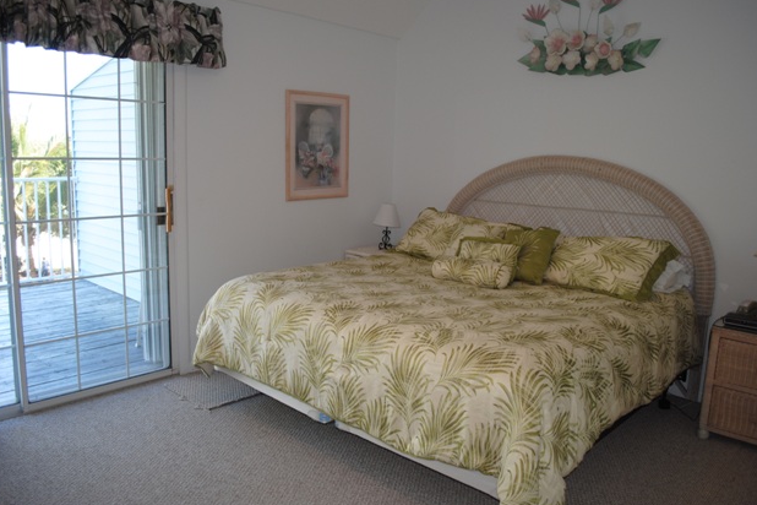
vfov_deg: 46.4
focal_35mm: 28
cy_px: 254
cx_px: 376
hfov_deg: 65.5
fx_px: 589
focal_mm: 18
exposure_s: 1/100
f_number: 3.5
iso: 200
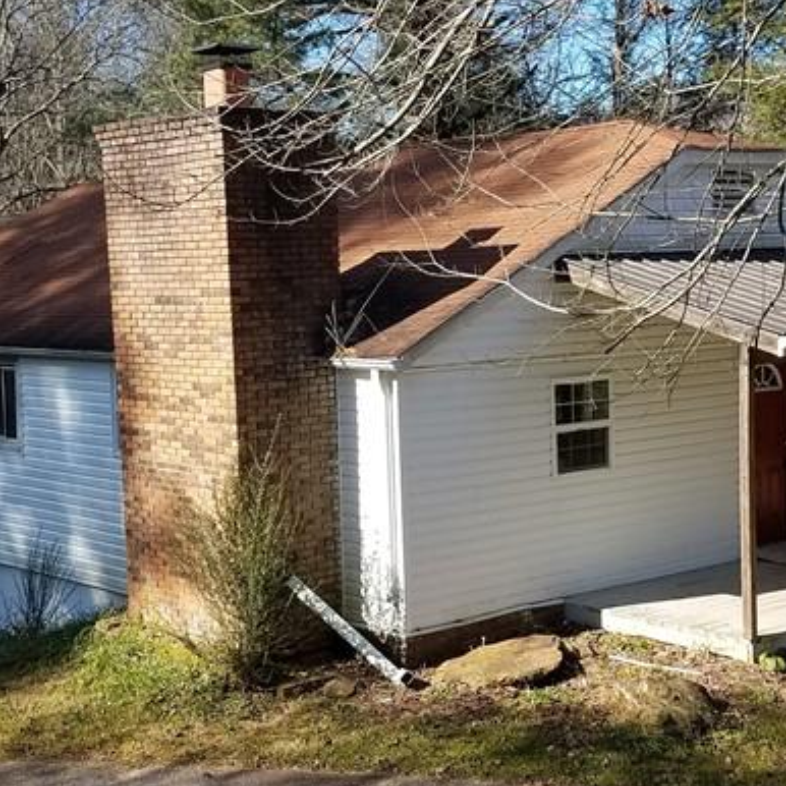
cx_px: 387
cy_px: 346
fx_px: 1567
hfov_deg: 28.2
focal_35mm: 61
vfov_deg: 28.1
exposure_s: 1/1212
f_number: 1.7
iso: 40
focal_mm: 4.2
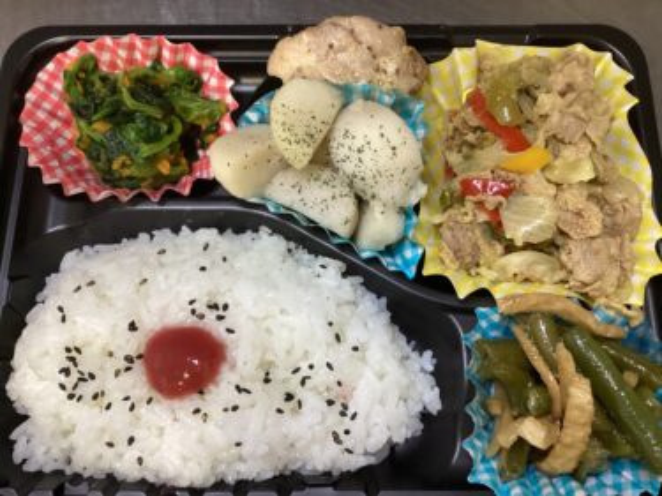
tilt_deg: -73.9
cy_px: 248
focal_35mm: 31
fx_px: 593
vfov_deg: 45.4
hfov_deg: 58.4
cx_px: 331
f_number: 2.4
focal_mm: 3.3
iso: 160
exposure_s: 1/50
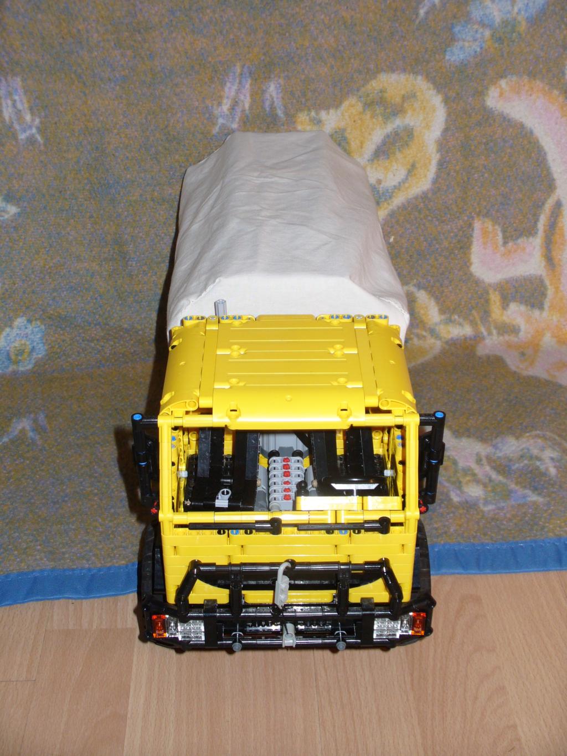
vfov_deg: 39.7
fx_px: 1048
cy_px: 378
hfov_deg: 30.3
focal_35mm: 48
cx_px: 284
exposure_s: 1/30
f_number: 3
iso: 100
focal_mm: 7.9
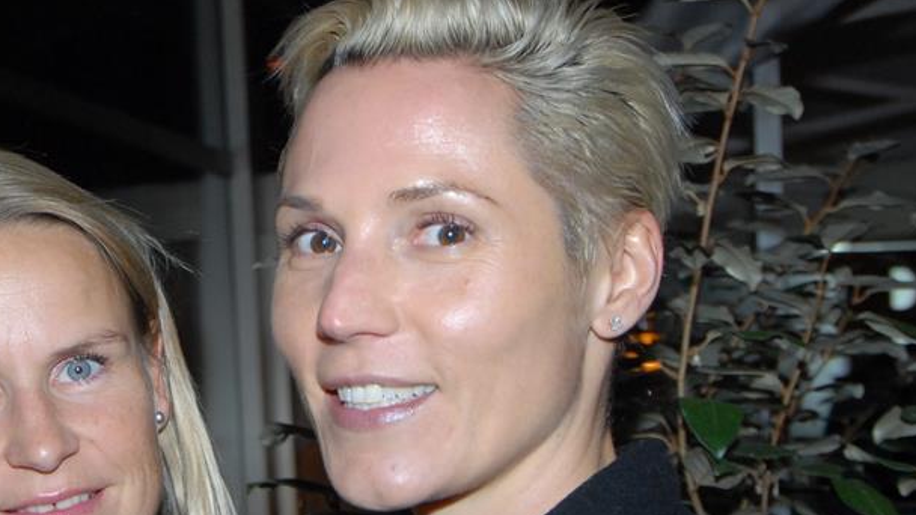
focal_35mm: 86
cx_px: 220
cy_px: 404
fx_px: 2089
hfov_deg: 24.4
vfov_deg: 14.0
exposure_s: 1/20
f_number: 5.6
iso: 400
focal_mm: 29
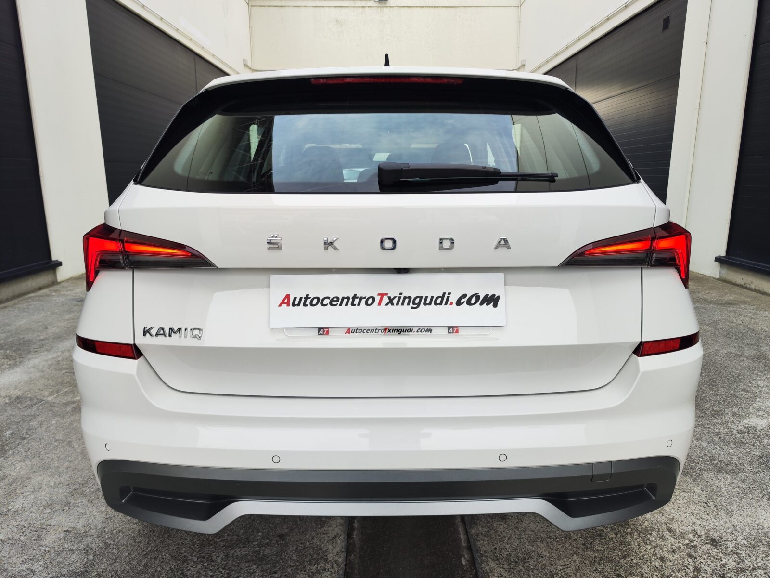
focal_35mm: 23
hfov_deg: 73.9
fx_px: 512
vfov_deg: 58.9
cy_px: 289
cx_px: 385
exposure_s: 1/100
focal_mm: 7.01
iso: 60
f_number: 1.69
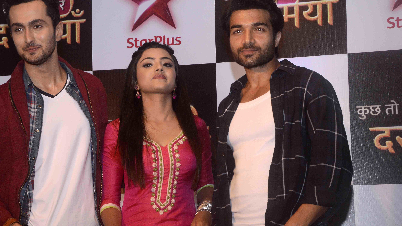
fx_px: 949
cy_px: 139
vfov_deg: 13.6
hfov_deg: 23.9
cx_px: 168
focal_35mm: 89
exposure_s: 1/160
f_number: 7.1
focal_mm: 48
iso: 800
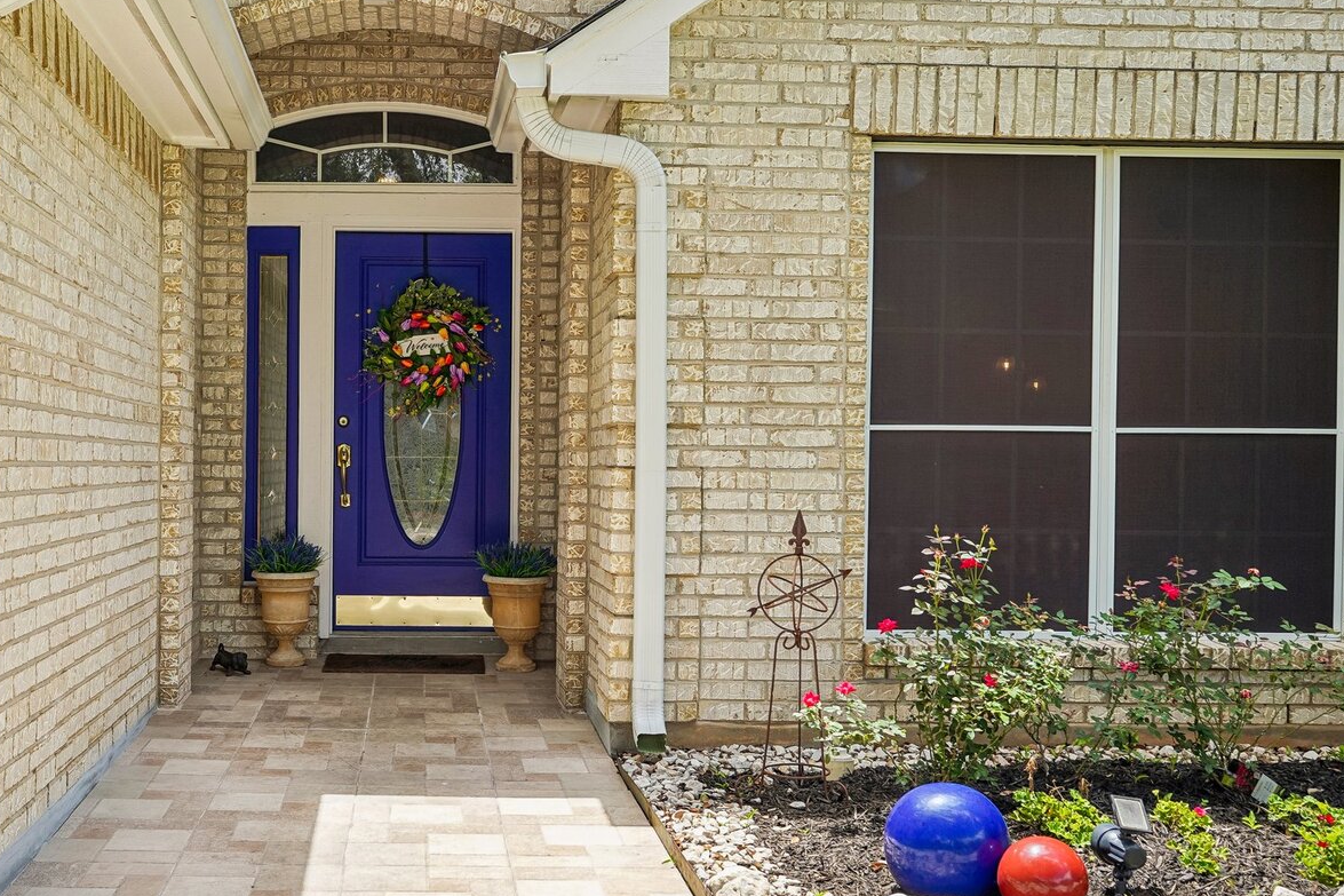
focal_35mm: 41
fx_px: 1519
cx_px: 455
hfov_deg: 47.0
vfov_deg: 32.8
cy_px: 474
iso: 100
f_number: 8
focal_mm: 29.5
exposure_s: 1/100
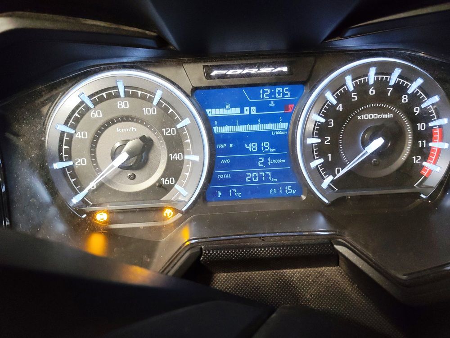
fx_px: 351
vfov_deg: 51.4
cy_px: 169
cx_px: 225
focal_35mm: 27
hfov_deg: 65.3
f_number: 1.9
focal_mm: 6.12
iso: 2500
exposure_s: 1/50
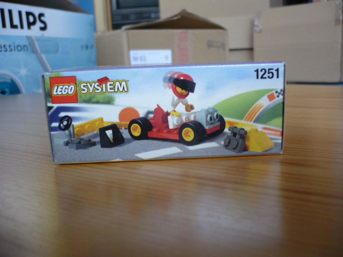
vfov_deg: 40.7
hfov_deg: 52.6
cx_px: 172
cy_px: 128
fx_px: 347
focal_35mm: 35
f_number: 2.8
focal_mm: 5.8
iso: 125
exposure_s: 1/30
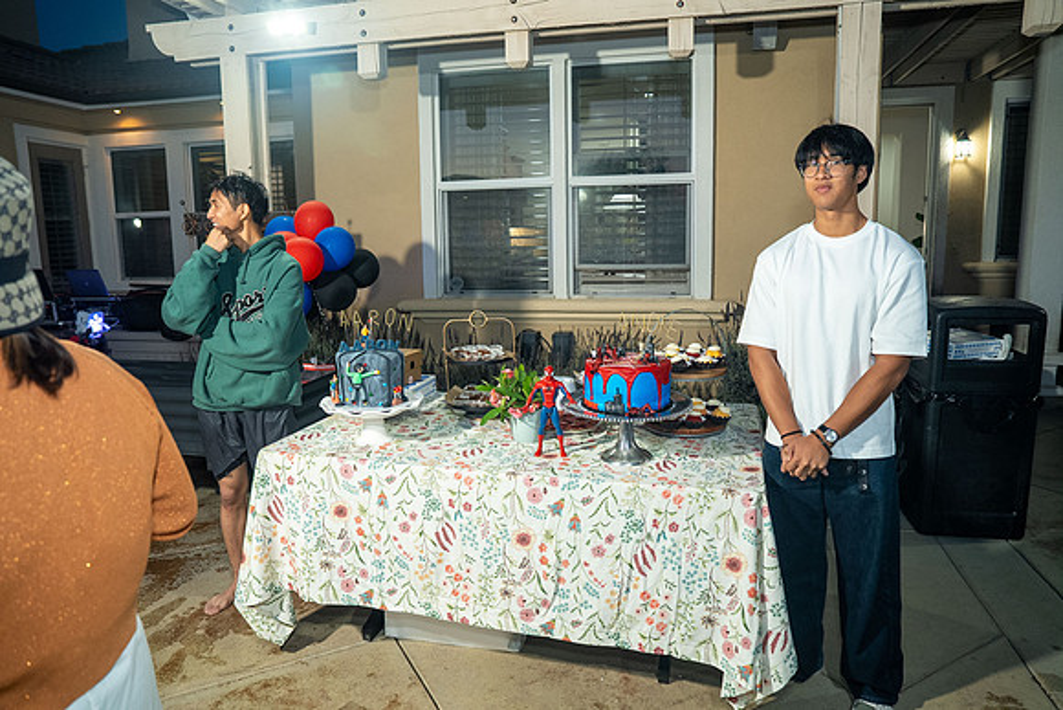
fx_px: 709
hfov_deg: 73.7
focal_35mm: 24
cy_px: 355
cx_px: 532
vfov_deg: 53.2
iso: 640
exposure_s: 1/160
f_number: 3.5
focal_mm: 24
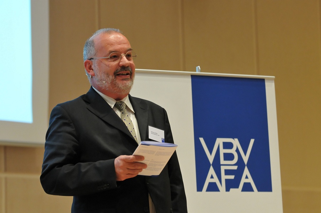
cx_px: 160
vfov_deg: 10.1
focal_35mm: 135
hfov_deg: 15.2
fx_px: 1202
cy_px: 106
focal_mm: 90
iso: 1600
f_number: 2.8
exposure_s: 1/60
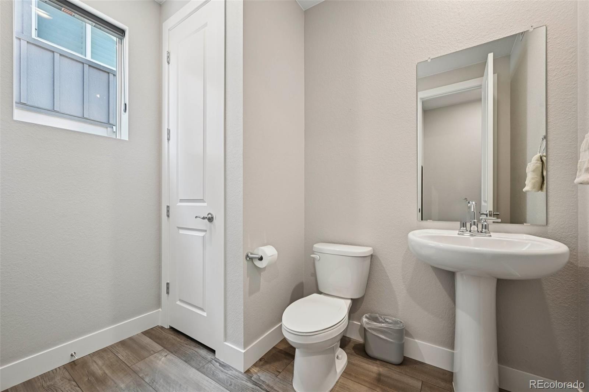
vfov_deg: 81.2
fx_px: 229
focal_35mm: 14
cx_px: 294
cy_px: 196
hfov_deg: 104.3
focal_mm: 14
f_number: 10
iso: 400
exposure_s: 1/15
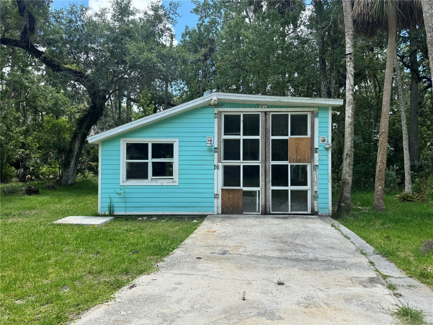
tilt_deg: +0.9
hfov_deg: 71.6
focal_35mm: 24
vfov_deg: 56.8
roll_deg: -0.3
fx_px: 300
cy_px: 162
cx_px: 216
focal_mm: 6.76
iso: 80
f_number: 1.78
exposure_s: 1/1524
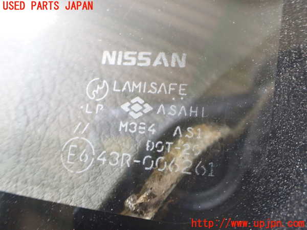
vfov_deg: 46.8
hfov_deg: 60.0
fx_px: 266
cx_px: 154
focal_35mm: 30
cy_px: 115
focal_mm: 5.4
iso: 800
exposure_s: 1/40
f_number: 2.3
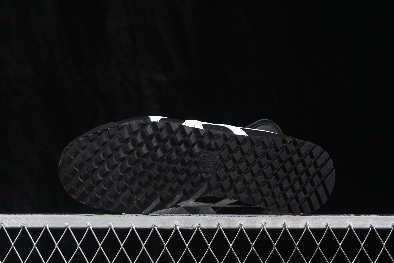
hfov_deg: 27.0
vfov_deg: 18.2
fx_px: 821
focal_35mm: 75
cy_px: 132
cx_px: 197
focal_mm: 50
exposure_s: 1/60
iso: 160
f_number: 6.3
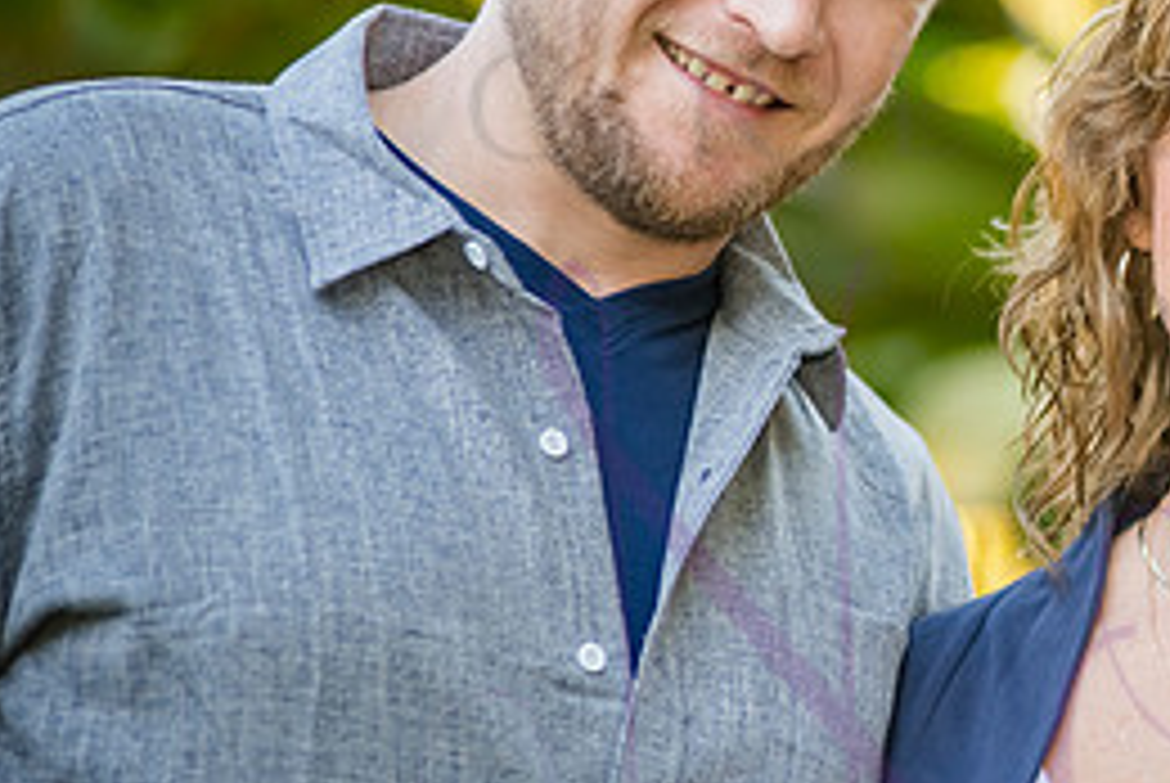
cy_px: 326
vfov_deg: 4.3
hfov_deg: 6.3
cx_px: 1296
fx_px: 10509
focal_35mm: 323
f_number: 3.2
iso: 800
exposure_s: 1/500
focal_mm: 145
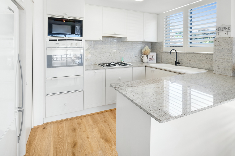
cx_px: 127
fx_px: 131
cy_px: 45
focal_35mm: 20
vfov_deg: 59.6
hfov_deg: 83.8
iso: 400
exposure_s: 1/30
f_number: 9
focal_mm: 14
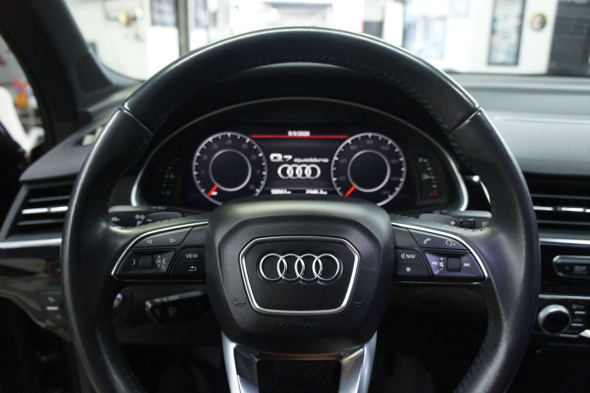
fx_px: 442
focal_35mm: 27
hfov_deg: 67.4
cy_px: 196
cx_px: 295
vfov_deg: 47.9
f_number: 3.5
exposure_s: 1/50
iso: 1600
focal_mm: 18
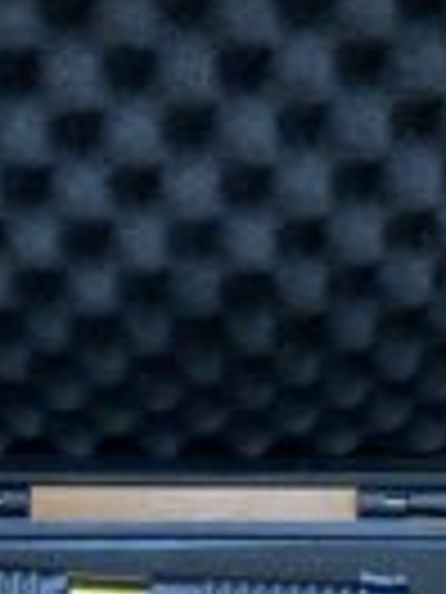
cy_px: 554
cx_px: 203
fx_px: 1357
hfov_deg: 18.7
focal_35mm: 79
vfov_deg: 23.9
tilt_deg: -68.8
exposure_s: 1/50
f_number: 1.8
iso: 250
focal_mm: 4.25
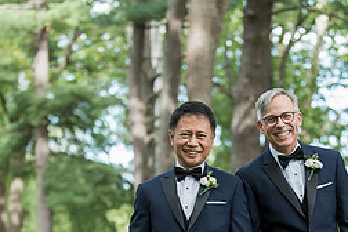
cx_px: 282
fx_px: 1605
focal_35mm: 166
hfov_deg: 12.3
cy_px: 237
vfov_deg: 8.2
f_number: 2.8
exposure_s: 1/500
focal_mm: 70
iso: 400
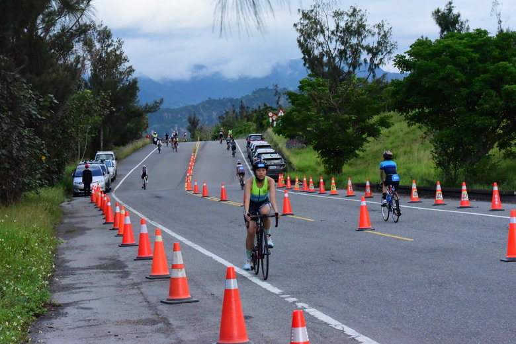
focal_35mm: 98
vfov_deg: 14.0
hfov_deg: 20.8
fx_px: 1405
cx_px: 258
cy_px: 172
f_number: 14
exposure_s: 1/3200
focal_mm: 98
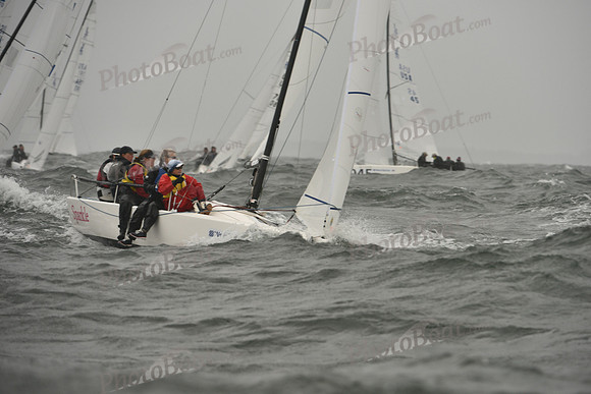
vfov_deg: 4.6
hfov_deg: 6.9
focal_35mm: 300
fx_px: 4926
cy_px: 197
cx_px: 296
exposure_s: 1/1000
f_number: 6.3
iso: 400
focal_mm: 300
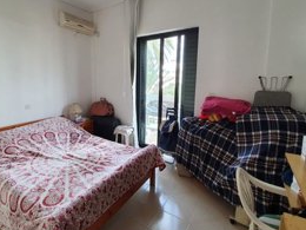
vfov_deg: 71.3
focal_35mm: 18
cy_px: 100
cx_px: 124
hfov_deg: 86.7
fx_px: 159
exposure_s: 1/50
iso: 100
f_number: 2.2
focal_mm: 1.8
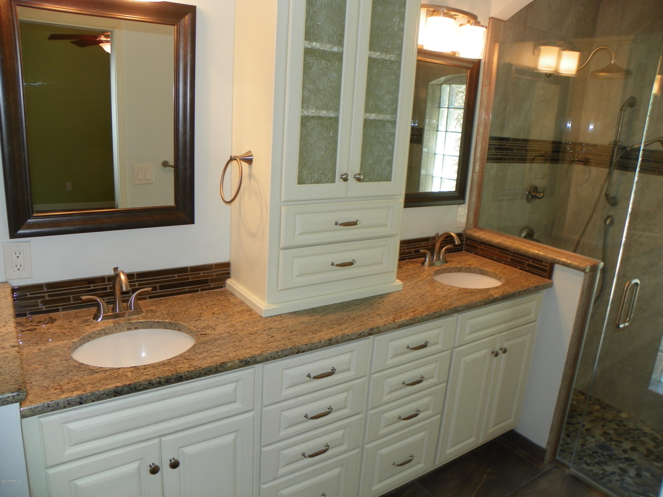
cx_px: 332
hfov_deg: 67.3
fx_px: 498
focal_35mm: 26
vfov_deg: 53.1
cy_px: 248
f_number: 2.8
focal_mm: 4.6
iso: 64
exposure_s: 1/30
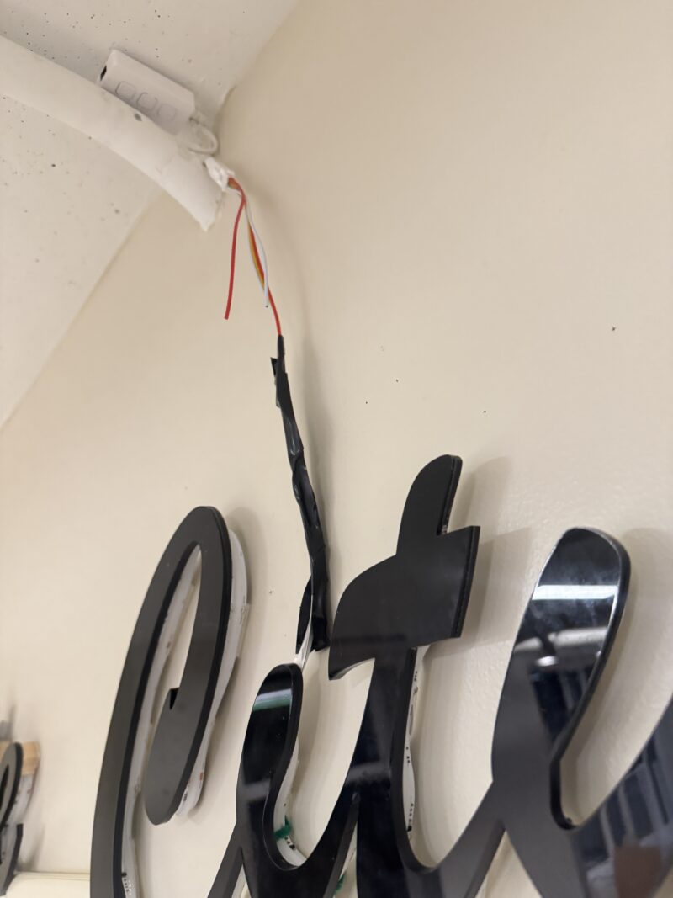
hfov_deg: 56.8
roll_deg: +10.1
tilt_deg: +25.4
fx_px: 622
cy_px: 449
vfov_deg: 71.6
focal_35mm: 24
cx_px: 336
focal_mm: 6.76
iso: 640
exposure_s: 1/60
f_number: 1.78
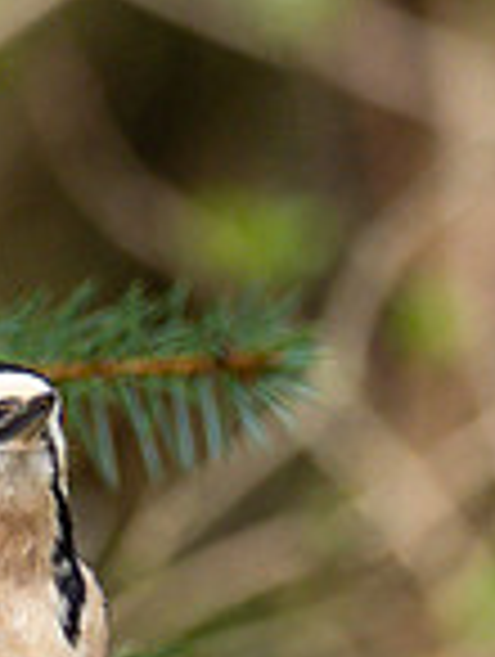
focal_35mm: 3253
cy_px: 427
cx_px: -21
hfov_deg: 0.5
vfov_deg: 0.6
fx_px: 61842
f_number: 4
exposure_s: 1/500
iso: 400
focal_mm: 300
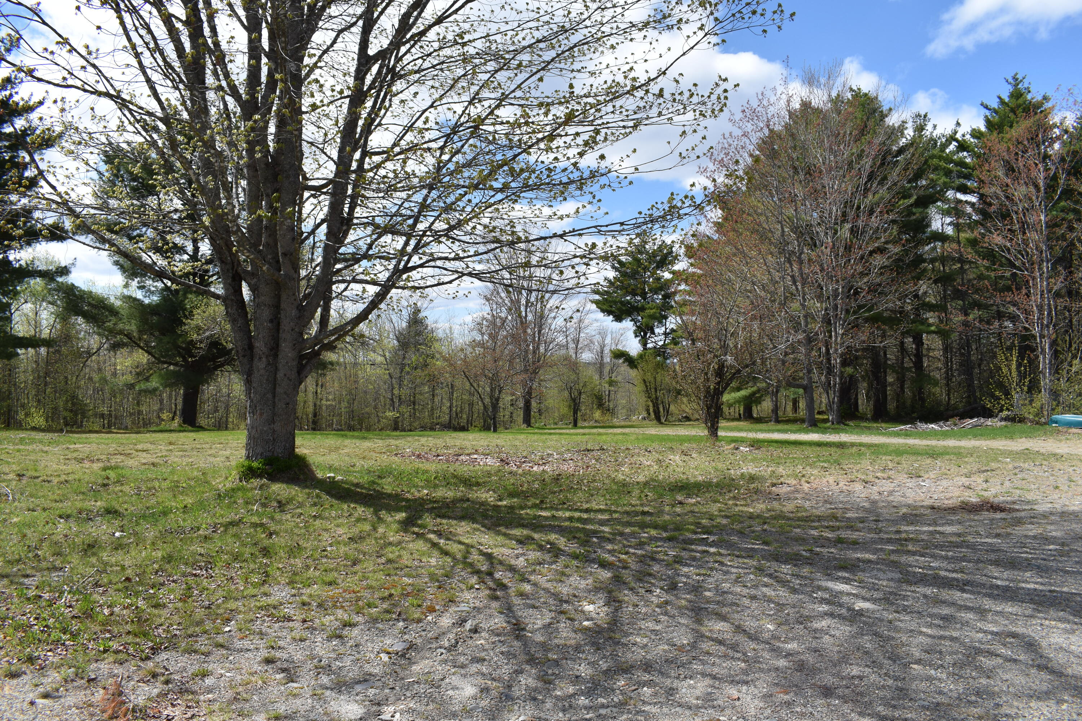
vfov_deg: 47.9
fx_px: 811
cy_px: 360
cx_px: 541
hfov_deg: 67.4
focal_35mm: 27
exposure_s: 1/250
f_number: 8
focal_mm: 18
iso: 110
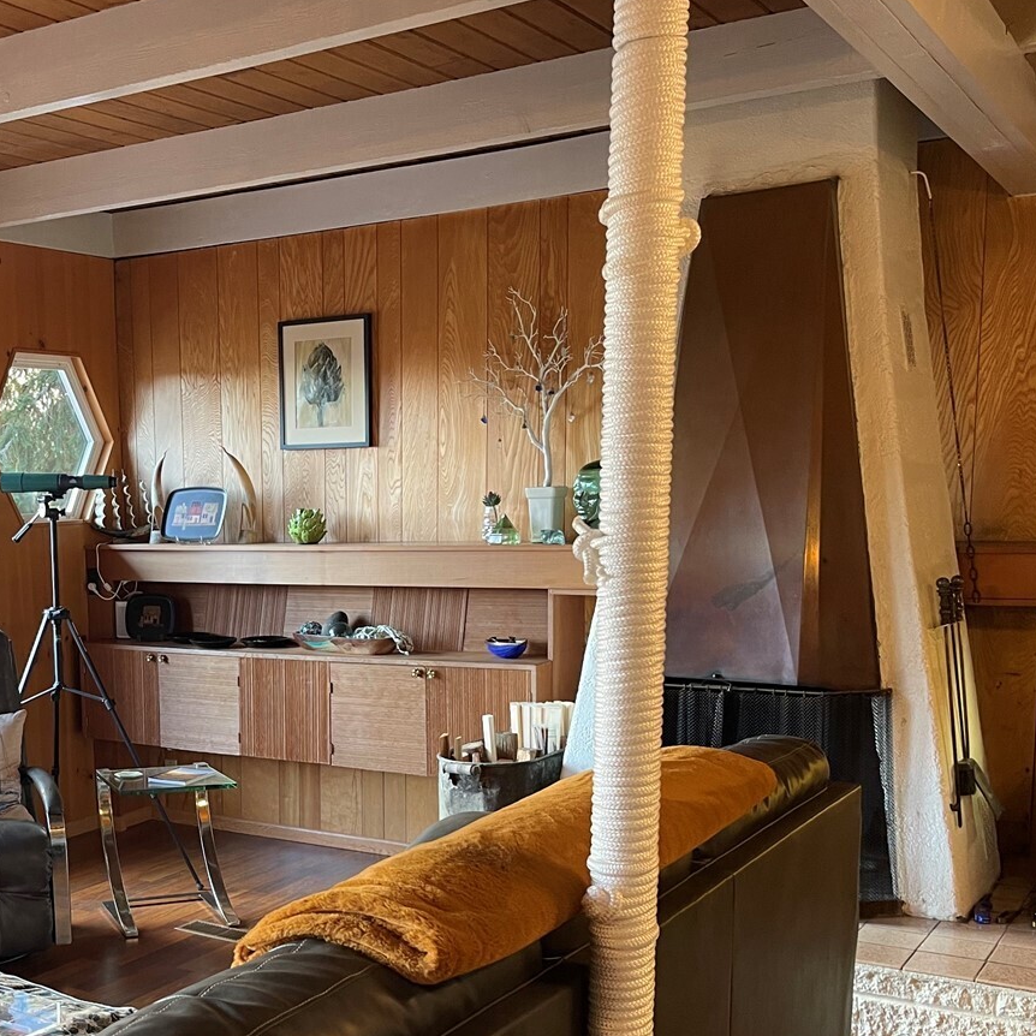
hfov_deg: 39.3
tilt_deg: -8.7
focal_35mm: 41
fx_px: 1388
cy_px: 709
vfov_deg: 40.3
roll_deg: +1.1
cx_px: 206
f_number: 1.6
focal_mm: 5.1
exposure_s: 1/60
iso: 125
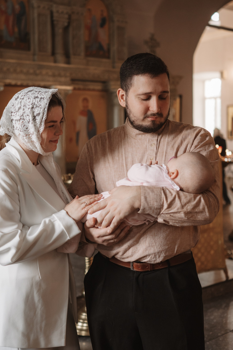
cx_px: 101
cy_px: 171
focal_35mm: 51
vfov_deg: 38.9
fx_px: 495
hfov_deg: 26.5
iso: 800
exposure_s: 1/250
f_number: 1.8
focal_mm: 35
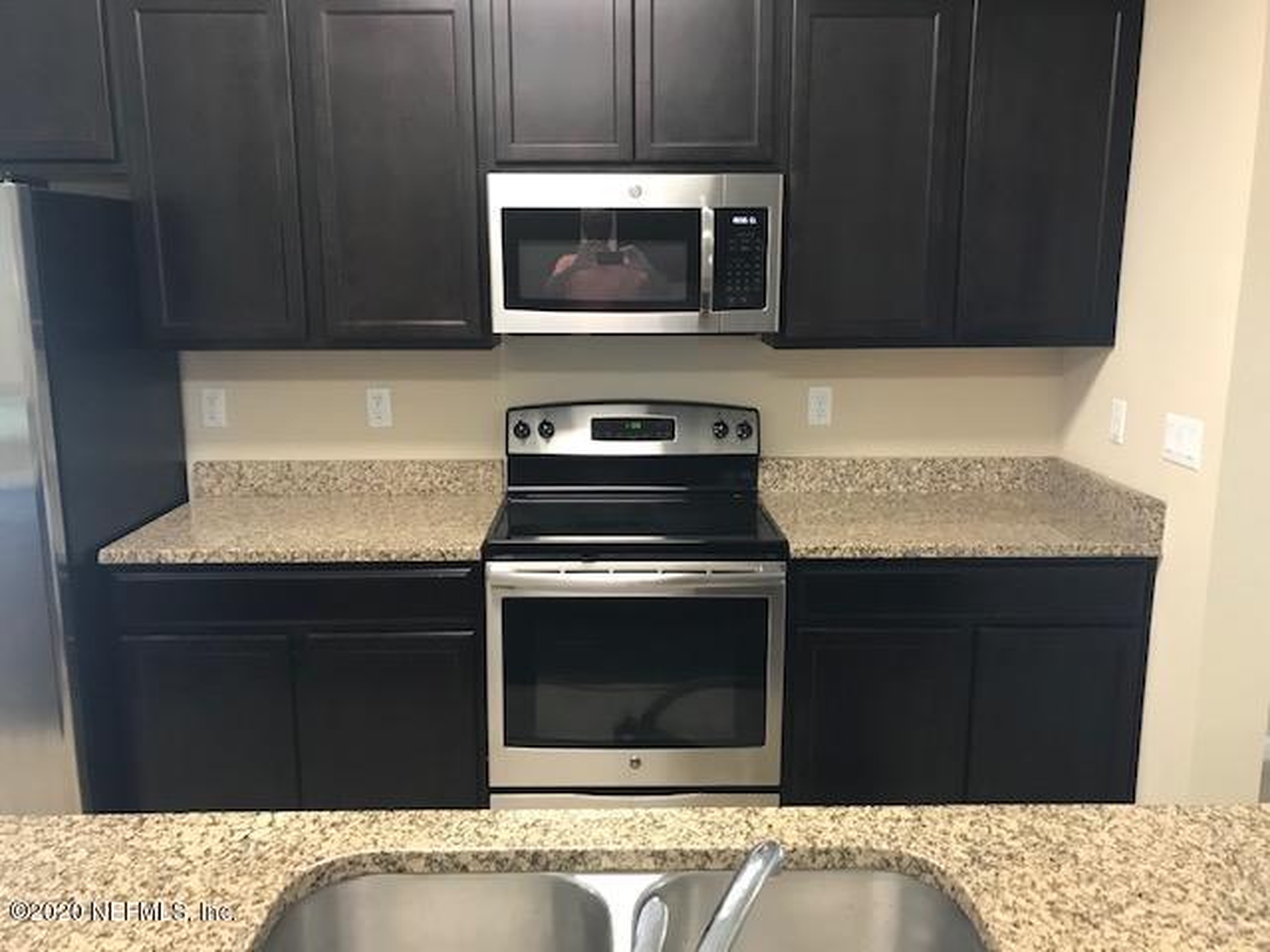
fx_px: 1027
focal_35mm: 28
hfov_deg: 63.4
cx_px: 635
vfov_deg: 49.7
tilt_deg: -12.0
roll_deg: +0.4
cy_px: 476
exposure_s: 1/15
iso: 64
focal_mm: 3.99
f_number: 1.8
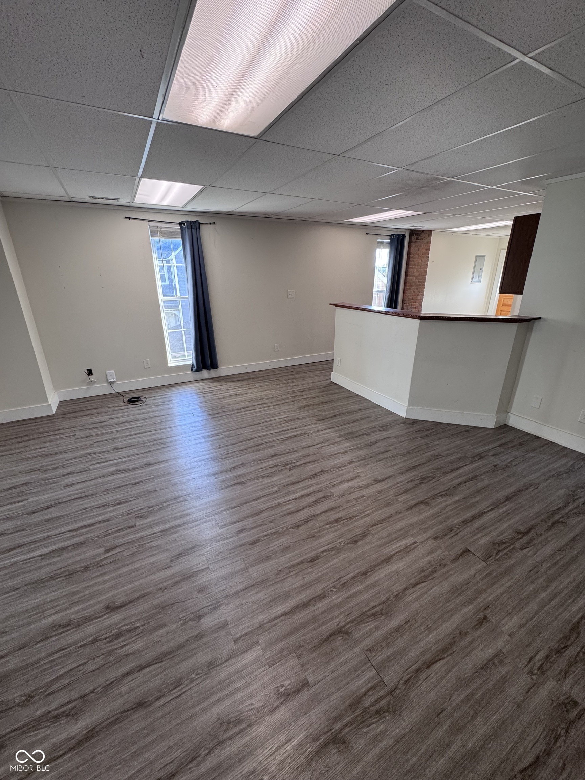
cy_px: 390
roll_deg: +1.0
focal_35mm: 14
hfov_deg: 85.7
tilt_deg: -20.8
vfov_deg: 102.1
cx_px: 292
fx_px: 315
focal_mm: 2.22
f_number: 2.2
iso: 200
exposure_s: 1/120
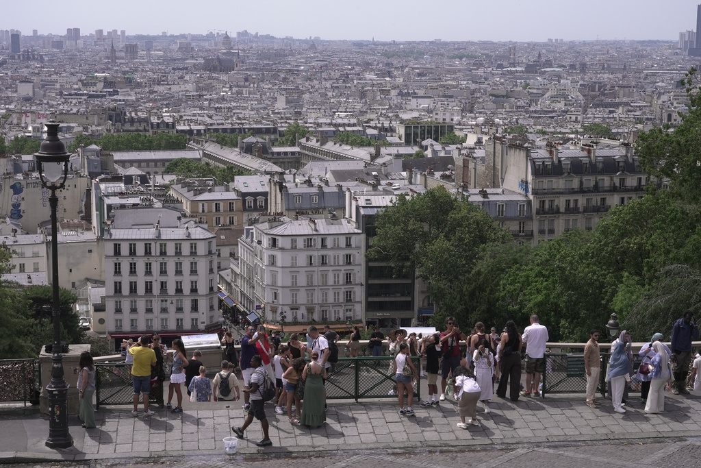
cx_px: 350
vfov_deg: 21.6
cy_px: 234
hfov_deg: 31.9
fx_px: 1227
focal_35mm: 63
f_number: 16
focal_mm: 63
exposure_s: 1/400
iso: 400
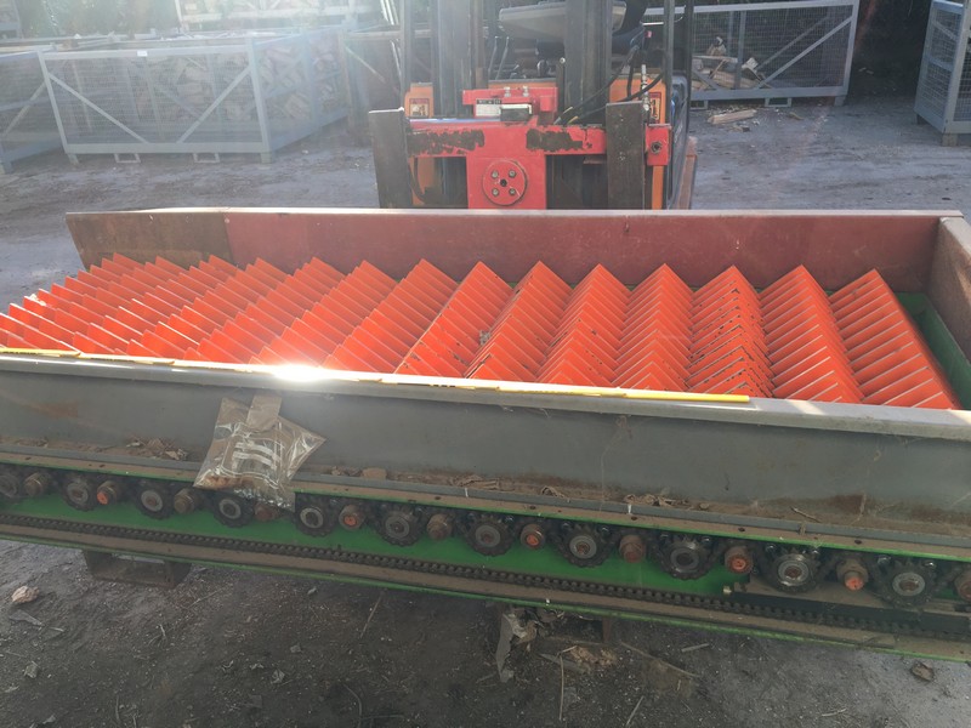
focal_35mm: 29
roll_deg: +3.3
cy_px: 364
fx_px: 813
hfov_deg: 61.7
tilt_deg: -27.0
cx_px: 486
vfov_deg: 48.2
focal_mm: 4.15
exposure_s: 1/186
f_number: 2.2
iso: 25
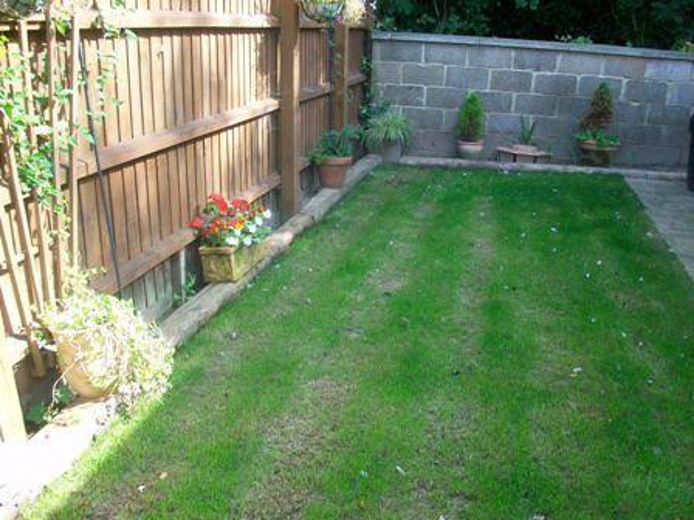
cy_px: 260
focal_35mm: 32
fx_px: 642
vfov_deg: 44.2
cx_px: 347
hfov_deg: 56.8
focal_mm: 5.7
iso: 73
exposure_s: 1/125
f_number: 2.8
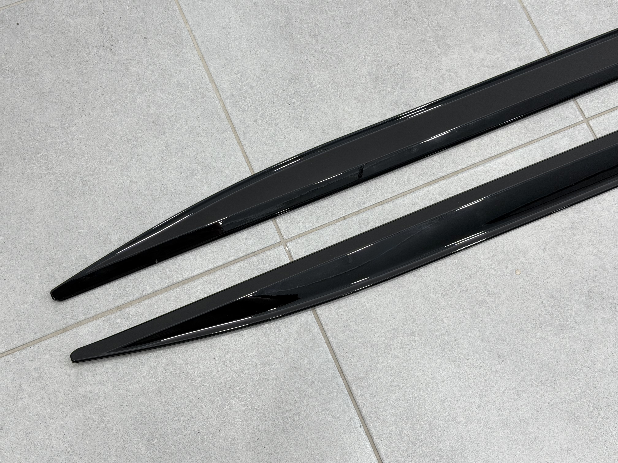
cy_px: 232
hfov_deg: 39.7
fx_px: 857
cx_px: 309
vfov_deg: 30.3
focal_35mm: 48
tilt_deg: -72.4
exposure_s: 1/288
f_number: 1.78
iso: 64
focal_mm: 6.76
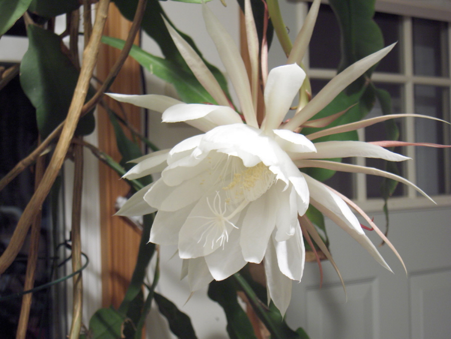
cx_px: 226
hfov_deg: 27.7
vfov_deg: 21.1
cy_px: 170
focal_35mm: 70
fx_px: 913
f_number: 3.5
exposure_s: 1/2.72
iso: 100
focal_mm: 14.3
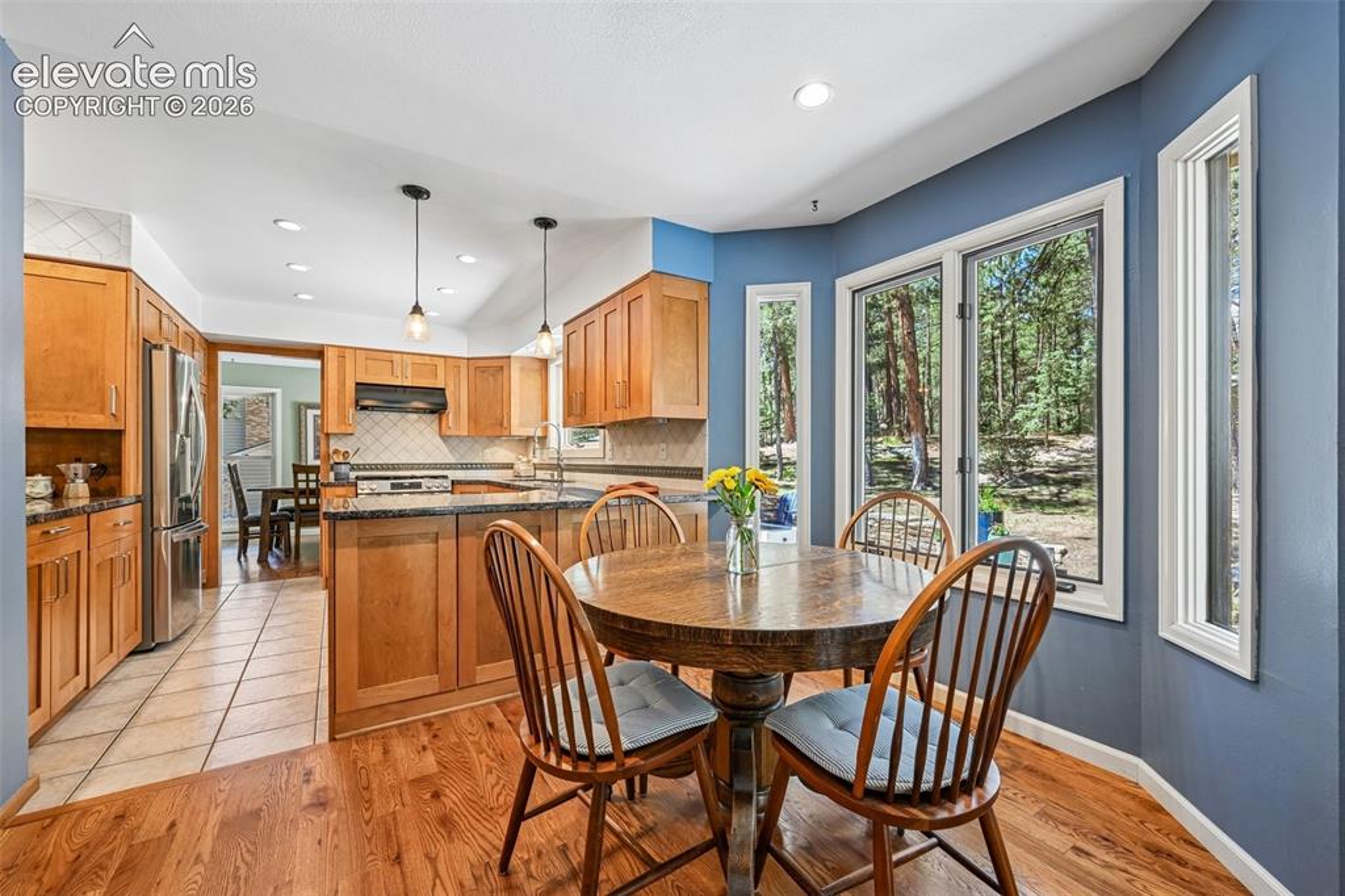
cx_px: 672
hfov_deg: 104.3
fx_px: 523
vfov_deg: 81.2
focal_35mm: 14
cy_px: 448
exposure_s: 1/13
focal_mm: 14
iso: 400
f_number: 10
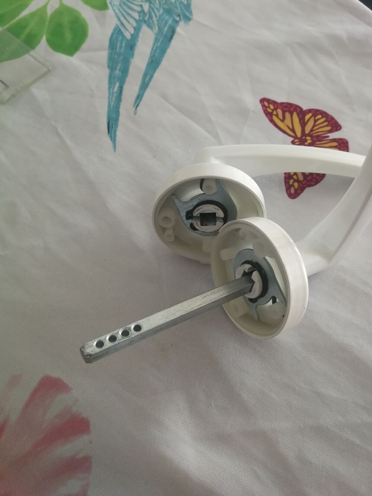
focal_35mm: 27
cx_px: 186
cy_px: 248
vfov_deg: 65.3
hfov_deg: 51.4
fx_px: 387
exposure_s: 1/50
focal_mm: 3.95
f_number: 2.2
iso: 125
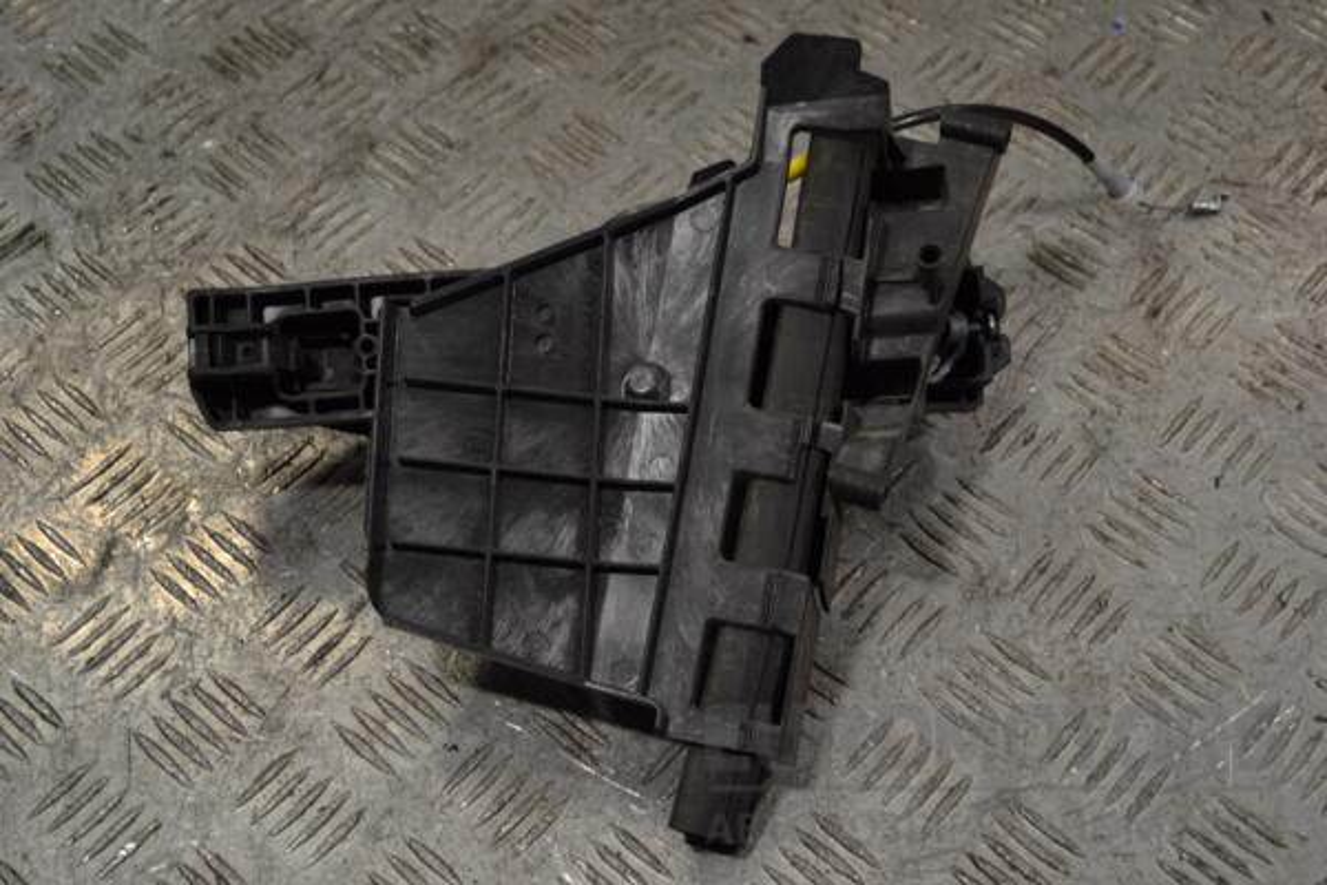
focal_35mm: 54
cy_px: 442
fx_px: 1990
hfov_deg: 36.9
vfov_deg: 25.1
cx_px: 664
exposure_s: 1/50
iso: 100
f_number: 5
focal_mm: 36
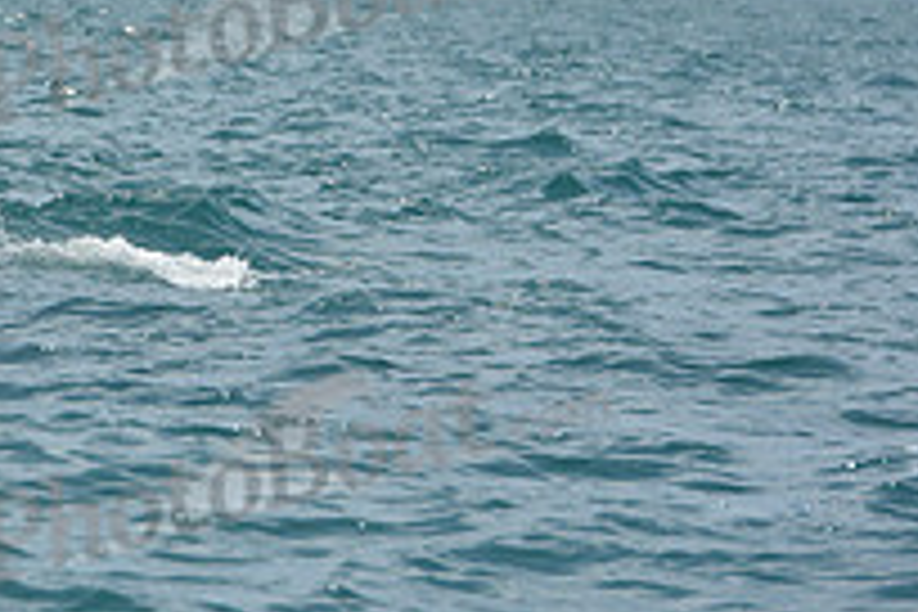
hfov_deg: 3.6
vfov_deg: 2.4
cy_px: -160
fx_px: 14534
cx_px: -252
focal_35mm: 570
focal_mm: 200
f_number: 9
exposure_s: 1/1250
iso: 250
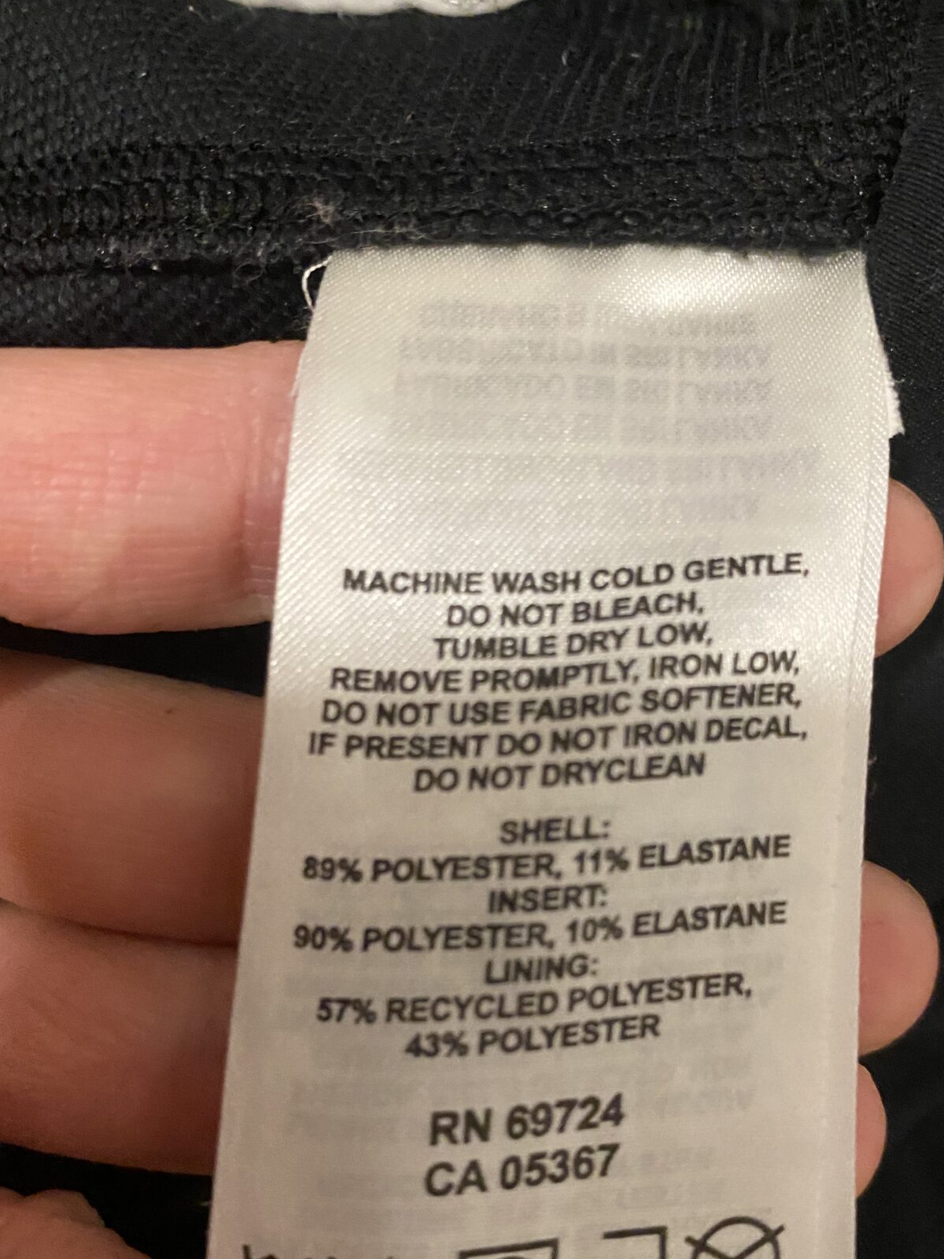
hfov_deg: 44.0
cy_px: 777
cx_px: 542
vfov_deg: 56.2
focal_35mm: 32
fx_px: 1164
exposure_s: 1/40
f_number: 1.8
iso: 640
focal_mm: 4.25
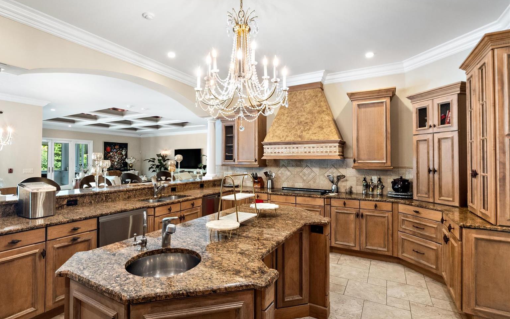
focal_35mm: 17
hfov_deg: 94.3
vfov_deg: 68.0
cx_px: 244
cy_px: 152
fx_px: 236
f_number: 8
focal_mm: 8
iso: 400
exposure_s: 1/2.5
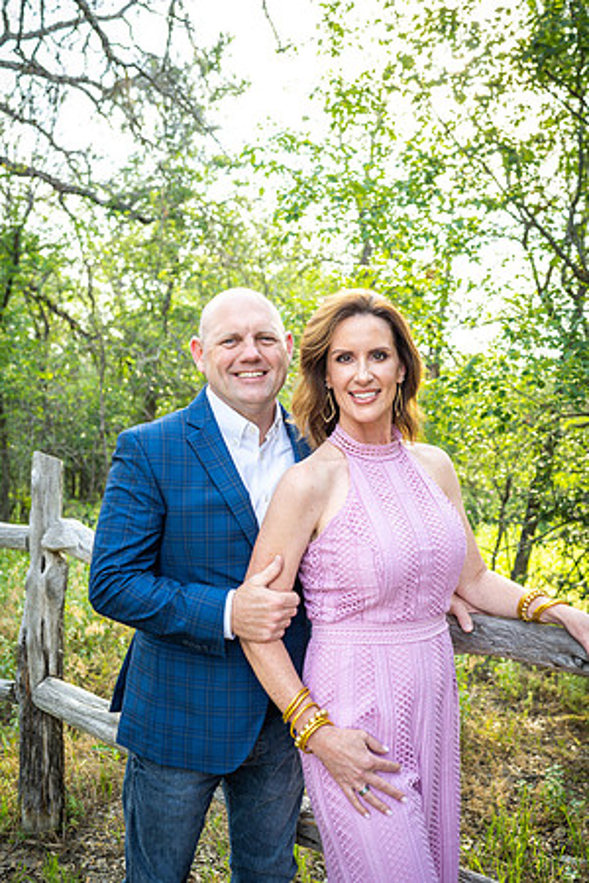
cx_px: 294
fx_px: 859
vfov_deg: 54.4
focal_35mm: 35
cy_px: 442
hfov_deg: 37.9
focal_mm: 35
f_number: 4
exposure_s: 1/200
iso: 320
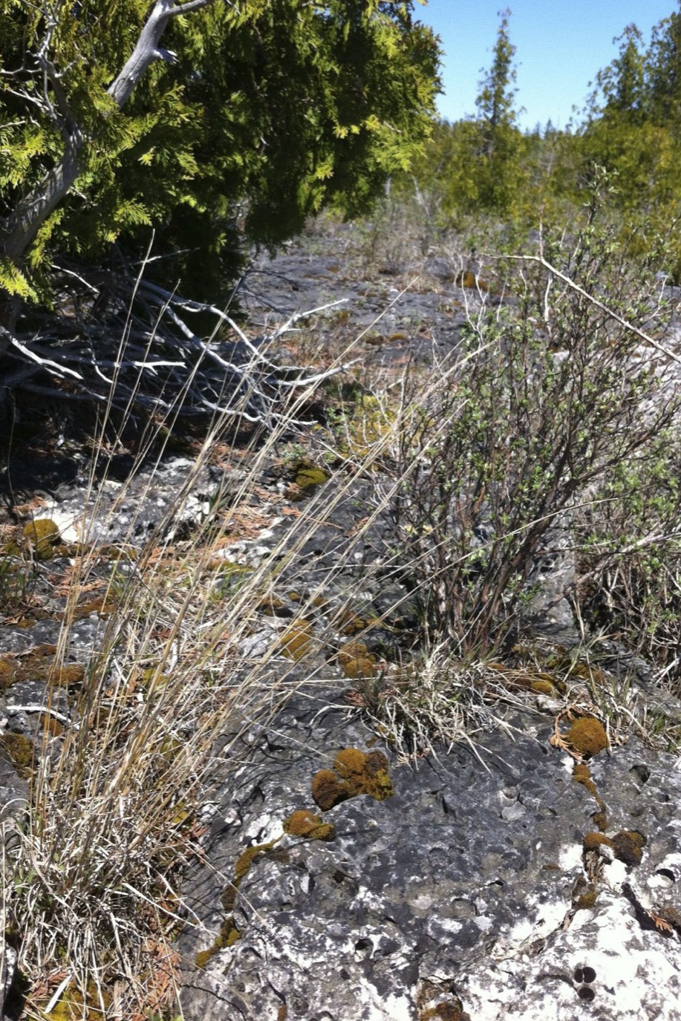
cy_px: 506
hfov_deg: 35.9
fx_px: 1050
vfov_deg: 51.9
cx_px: 303
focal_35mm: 37
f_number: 2.8
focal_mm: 3.85
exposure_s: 1/794
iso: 80
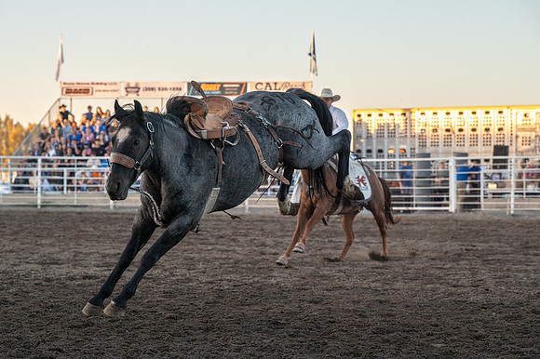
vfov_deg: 11.7
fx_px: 1761
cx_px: 270
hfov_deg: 17.4
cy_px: 180
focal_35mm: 117
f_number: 5
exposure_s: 1/1250
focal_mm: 110
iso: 640
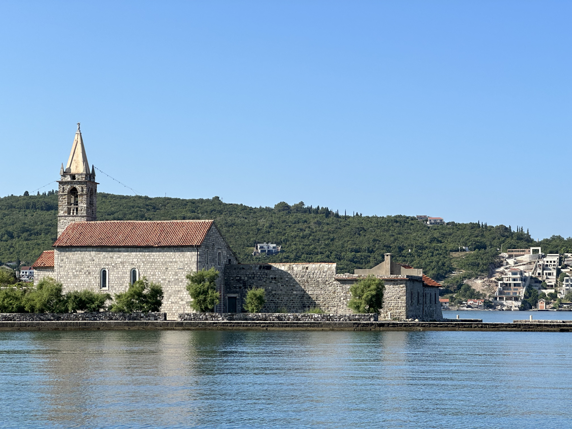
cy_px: 214
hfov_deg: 25.3
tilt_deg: +3.3
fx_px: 1272
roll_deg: +0.4
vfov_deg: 19.1
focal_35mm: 77
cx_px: 286
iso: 32
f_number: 2.8
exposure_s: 1/737
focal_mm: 9
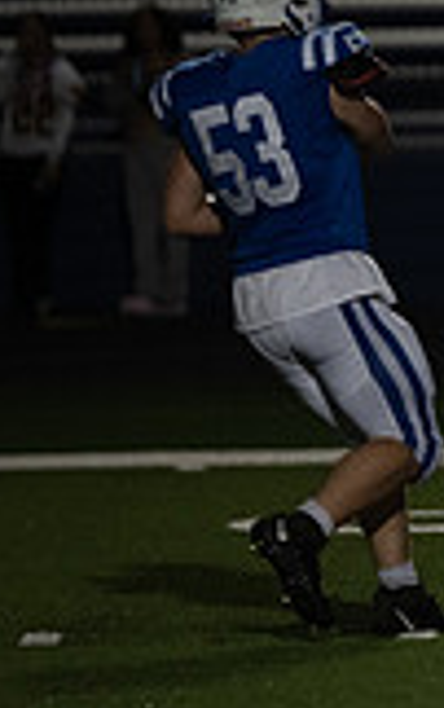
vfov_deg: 2.9
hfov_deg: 1.8
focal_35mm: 733
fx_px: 14154
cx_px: 1196
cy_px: 372
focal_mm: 200
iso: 2500
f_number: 2.8
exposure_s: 1/1250
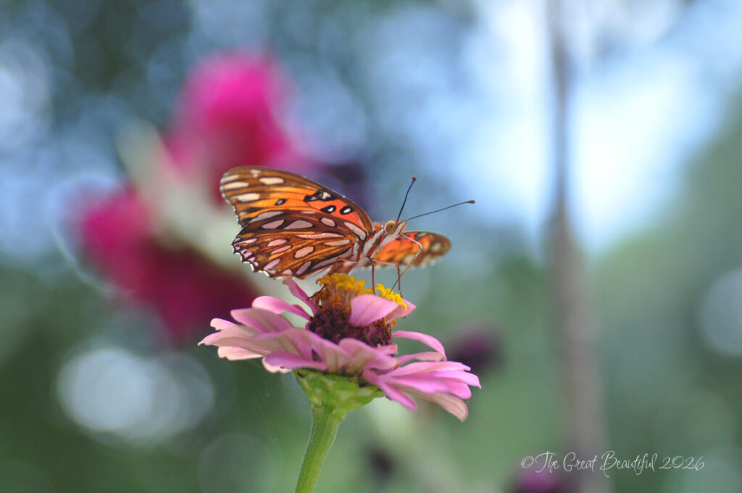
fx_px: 2316
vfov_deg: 12.1
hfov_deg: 18.2
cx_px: 371
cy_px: 246
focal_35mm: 112
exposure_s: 1/400
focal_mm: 75
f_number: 5.6
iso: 400
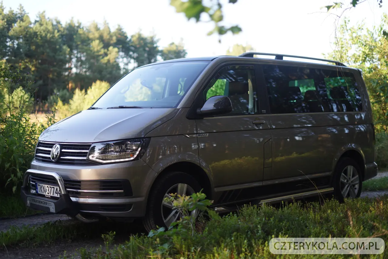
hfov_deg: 39.6
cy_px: 130
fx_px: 539
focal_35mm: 50
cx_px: 194
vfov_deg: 27.0
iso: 100
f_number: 1.8
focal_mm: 50
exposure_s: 1/320
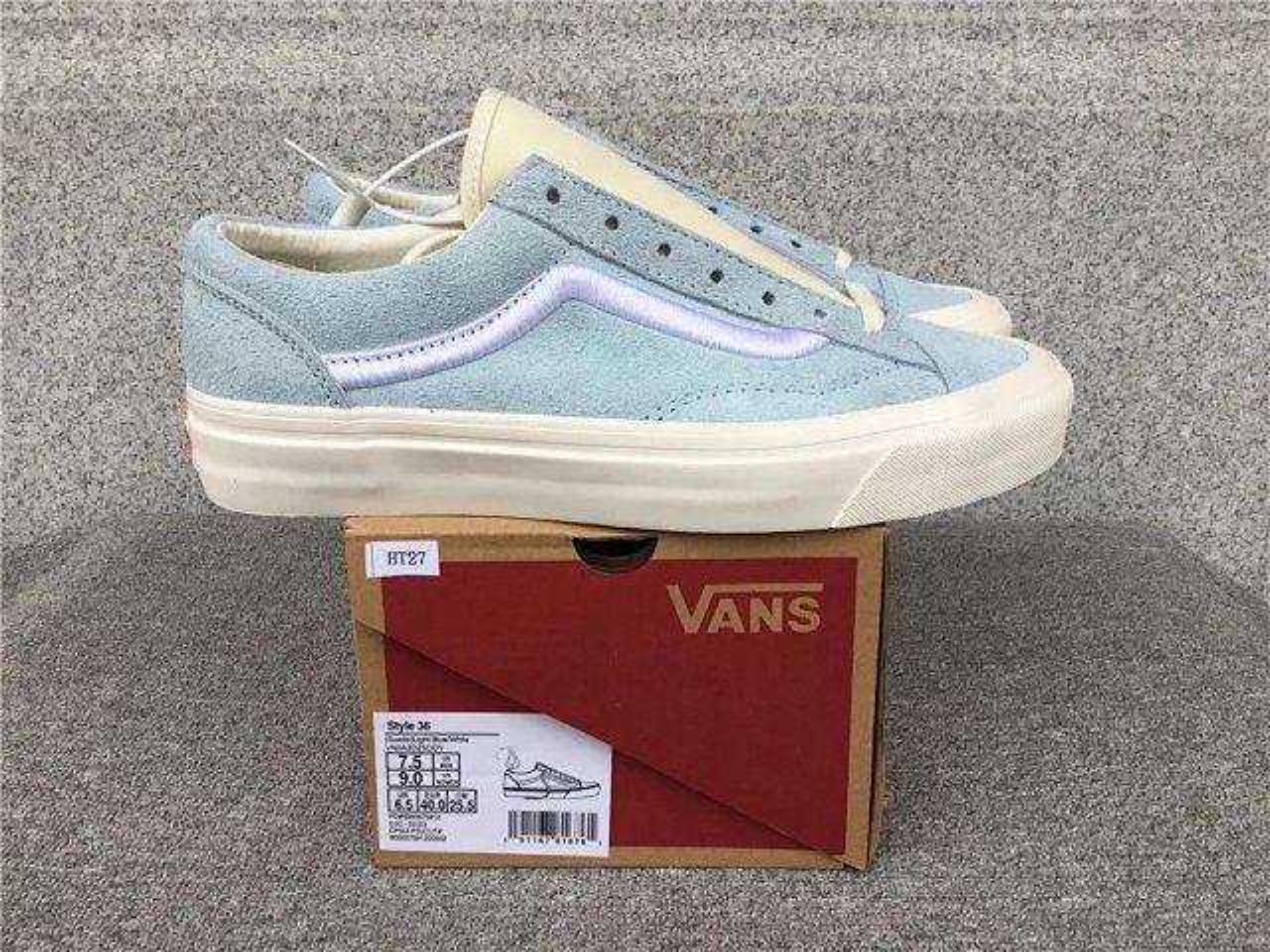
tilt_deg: -18.1
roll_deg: +0.2
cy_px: 476
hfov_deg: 58.4
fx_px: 1137
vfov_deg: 45.4
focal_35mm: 31
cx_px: 635
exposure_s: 1/103
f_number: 2.4
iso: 25
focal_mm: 3.3
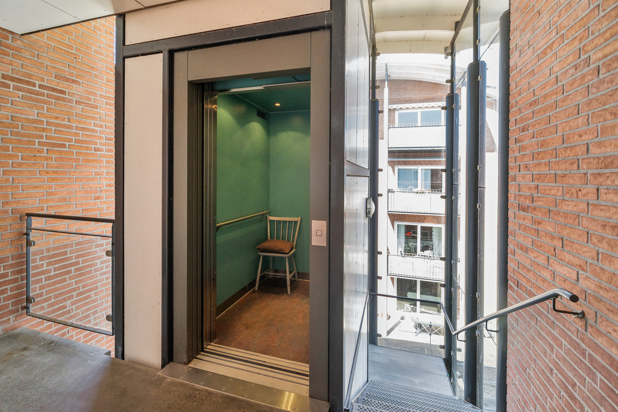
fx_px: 257
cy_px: 206
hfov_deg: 100.4
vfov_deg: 77.3
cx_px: 309
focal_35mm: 15
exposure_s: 1/125
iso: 1000
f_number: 6.3
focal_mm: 15
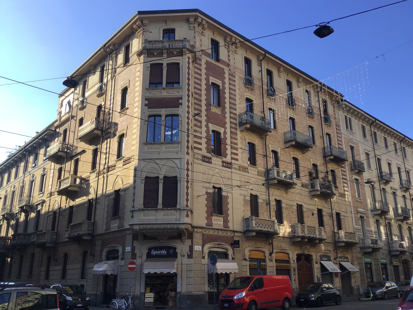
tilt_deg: +18.8
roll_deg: +0.3
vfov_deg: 45.4
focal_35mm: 31
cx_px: 206
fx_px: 370
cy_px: 155
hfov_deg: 58.4
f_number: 2.4
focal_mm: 3.3
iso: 25
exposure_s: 1/554
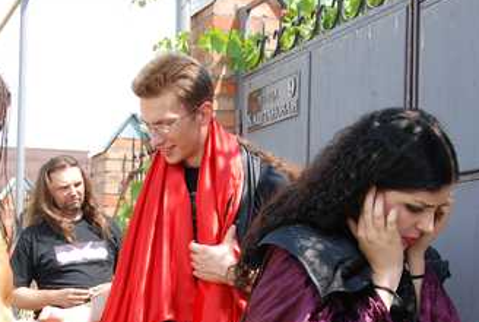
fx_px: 1013
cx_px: 204
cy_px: 307
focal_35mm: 76
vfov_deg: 17.7
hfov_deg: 26.6
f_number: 6.3
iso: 100
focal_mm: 26
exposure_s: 1/160
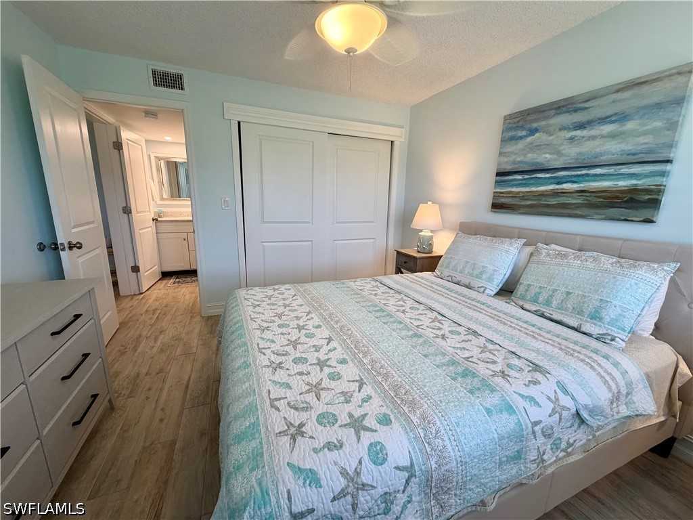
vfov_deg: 85.7
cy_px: 260
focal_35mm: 14
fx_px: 280
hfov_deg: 102.1
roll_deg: -1.4
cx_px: 346
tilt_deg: -12.0
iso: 125
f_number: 2.2
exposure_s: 1/120
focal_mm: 2.22
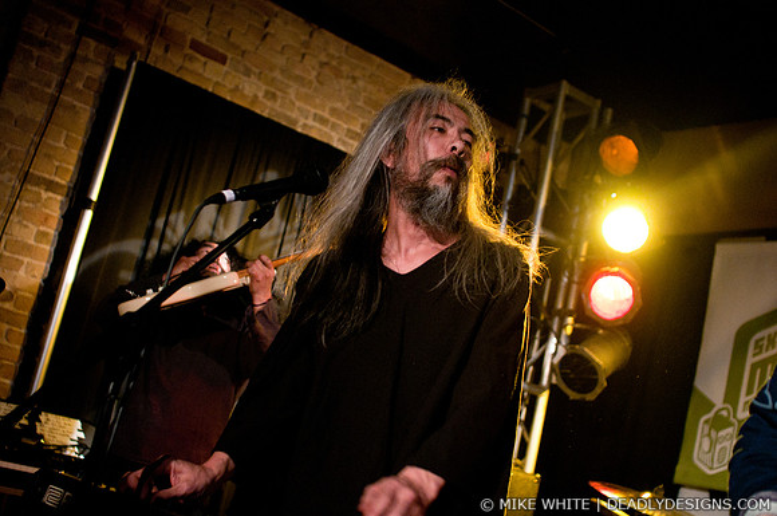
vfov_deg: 29.8
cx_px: 388
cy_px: 258
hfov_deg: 43.7
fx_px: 970
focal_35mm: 45
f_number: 2.8
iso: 1000
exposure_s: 1/100
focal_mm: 30
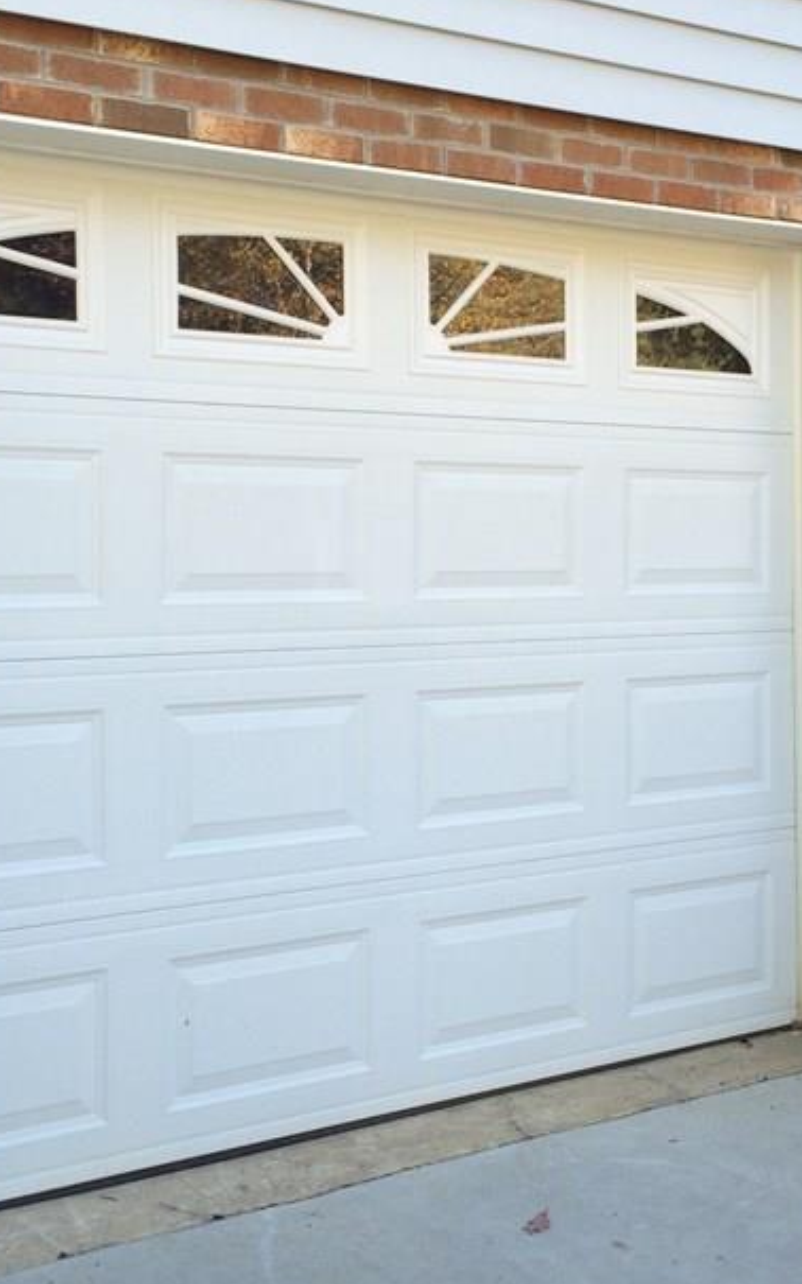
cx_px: 516
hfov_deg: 24.8
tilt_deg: -1.7
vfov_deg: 38.8
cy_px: 588
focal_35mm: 52
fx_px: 1819
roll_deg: +1.4
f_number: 2.2
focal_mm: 4.15
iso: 32
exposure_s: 1/123
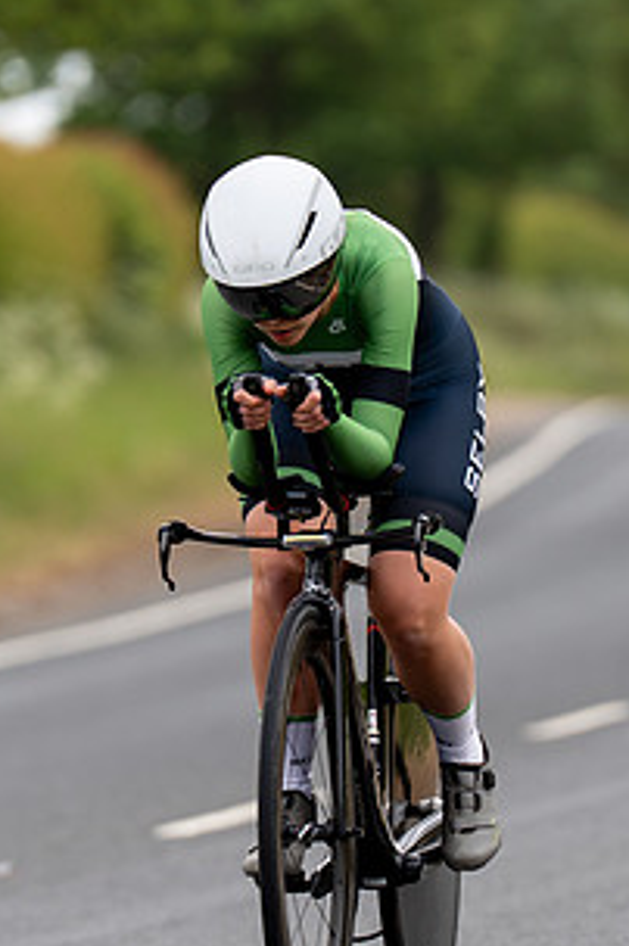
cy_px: 470
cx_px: 413
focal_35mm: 593
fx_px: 15576
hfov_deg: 2.3
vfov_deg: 3.5
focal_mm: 200
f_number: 3.2
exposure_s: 1/1250
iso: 200
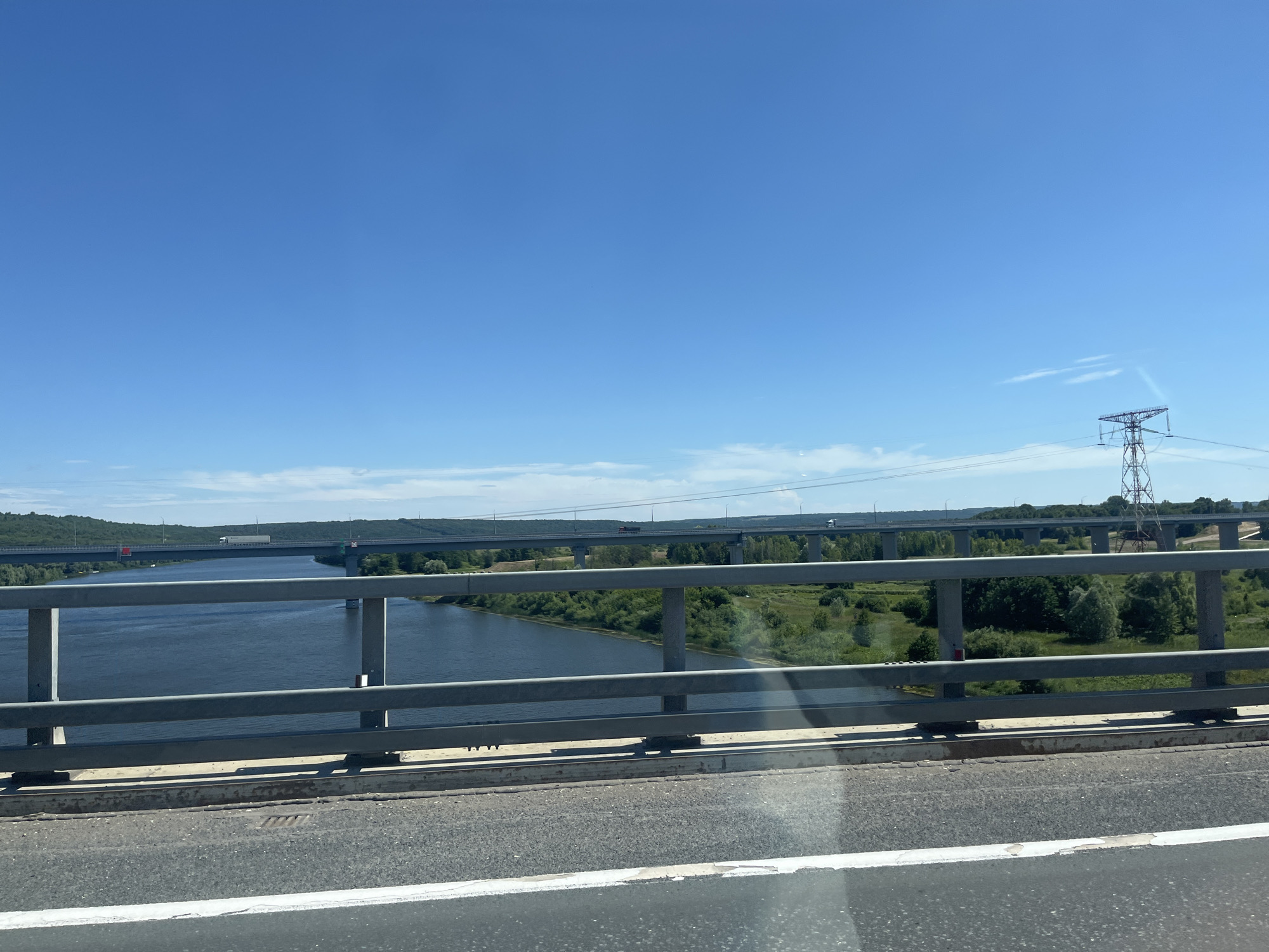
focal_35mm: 26
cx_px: 634
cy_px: 476
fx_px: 953
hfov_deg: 67.3
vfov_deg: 53.1
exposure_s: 1/3745
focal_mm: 5.1
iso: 50
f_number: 1.6
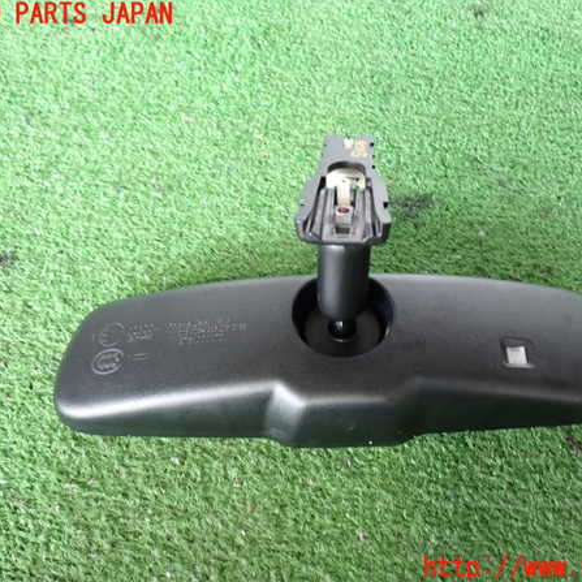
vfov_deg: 43.9
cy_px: 292
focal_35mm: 38
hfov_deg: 43.8
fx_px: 723
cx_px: 327
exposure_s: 1/30
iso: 320
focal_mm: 5.79
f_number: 2.4
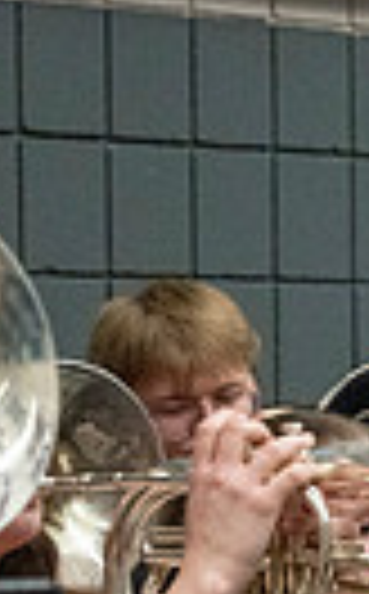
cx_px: 878
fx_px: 5075
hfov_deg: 4.1
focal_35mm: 314
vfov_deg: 6.7
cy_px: 529
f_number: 4
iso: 10000
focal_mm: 70
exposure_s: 1/500
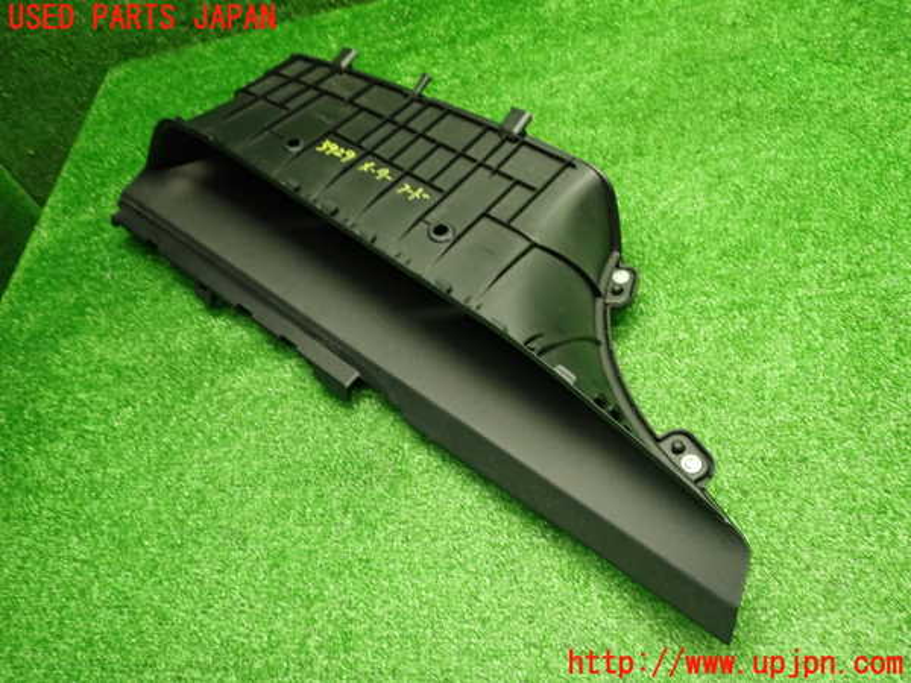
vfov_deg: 46.8
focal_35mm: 30
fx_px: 790
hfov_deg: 60.0
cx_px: 456
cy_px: 342
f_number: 2.3
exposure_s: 1/30
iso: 320
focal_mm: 5.4
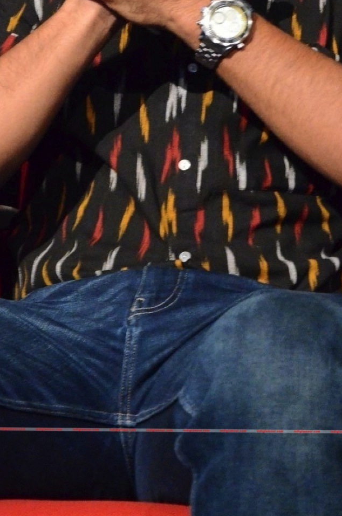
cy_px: 41
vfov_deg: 11.6
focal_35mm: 176
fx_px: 2519
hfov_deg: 7.8
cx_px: 159
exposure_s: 1/100
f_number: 5.6
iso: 8000
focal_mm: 62
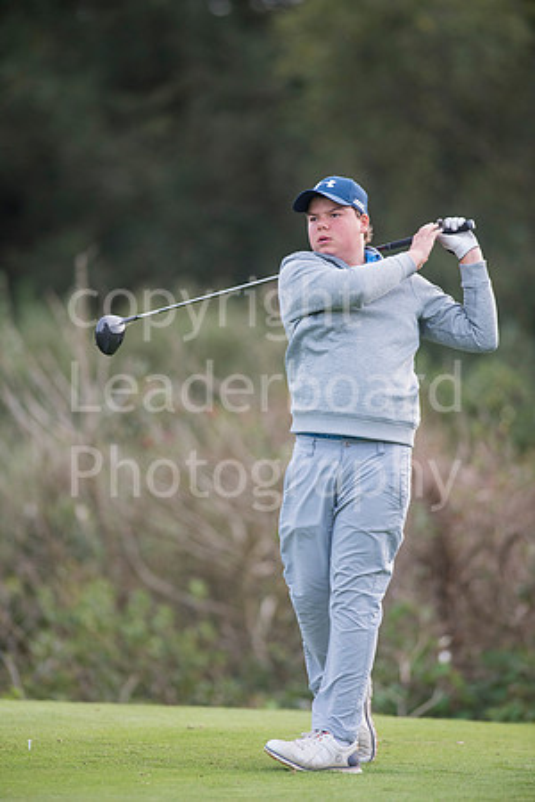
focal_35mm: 300
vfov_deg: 6.9
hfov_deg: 4.6
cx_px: 268
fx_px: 6687
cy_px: 401
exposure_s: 1/1600
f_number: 4
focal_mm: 300
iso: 1000
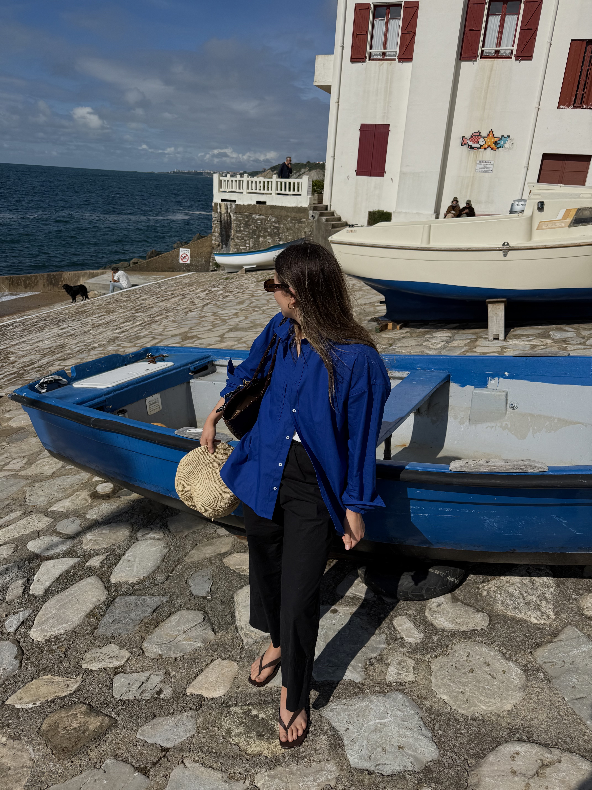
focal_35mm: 24
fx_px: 547
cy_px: 395
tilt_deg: -20.3
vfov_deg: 71.6
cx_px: 296
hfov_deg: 56.8
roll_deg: -3.5
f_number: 1.78
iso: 80
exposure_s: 1/10309
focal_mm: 6.76
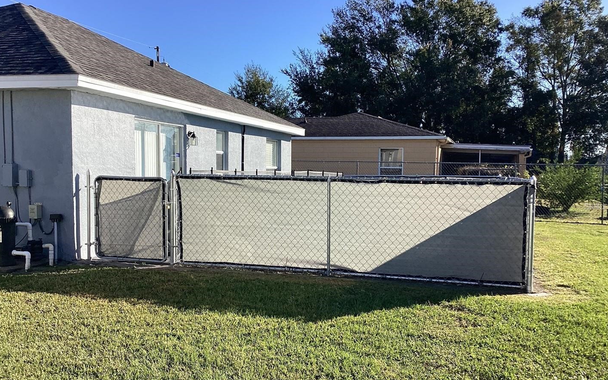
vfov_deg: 34.4
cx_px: 282
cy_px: 206
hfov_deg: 52.7
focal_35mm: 37
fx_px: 613
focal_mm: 3.3
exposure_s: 1/876
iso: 25
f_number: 2.4
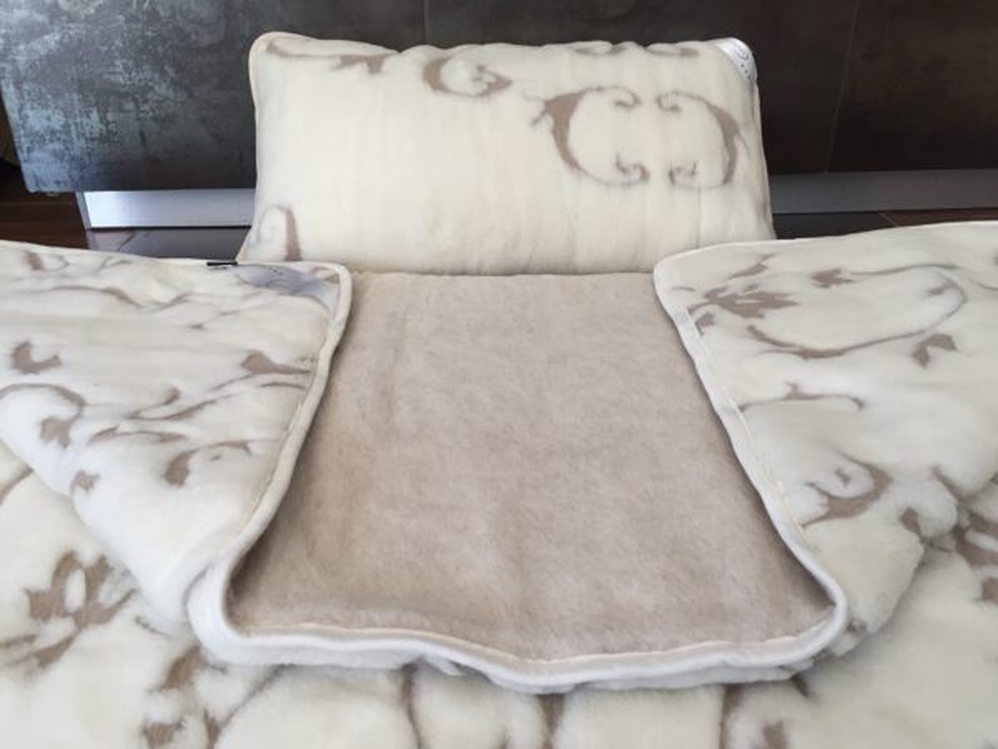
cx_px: 499
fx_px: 836
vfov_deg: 48.2
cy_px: 374
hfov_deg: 61.7
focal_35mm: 29
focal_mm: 4.15
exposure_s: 1/33
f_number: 2.2
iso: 32
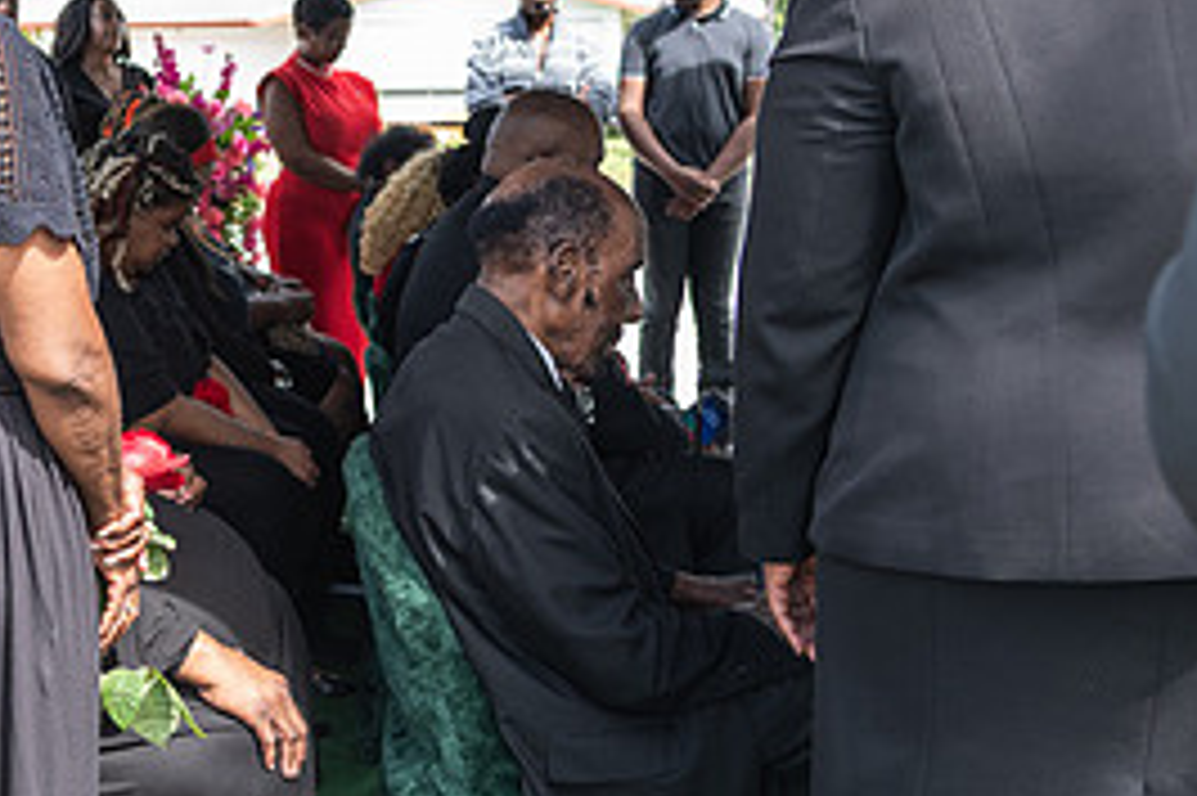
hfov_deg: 35.3
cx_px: 184
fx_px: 1794
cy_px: 270
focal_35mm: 54
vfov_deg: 24.9
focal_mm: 24
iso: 100
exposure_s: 1/125
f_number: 4
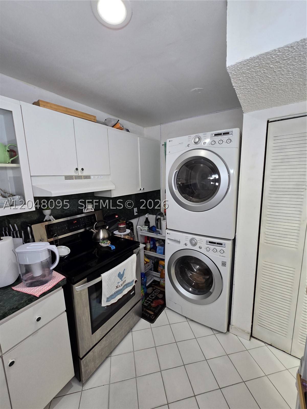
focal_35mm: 13
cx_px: 154
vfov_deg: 106.2
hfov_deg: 89.9
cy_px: 204
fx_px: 154
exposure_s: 1/60
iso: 100
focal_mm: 2.2
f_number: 2.2
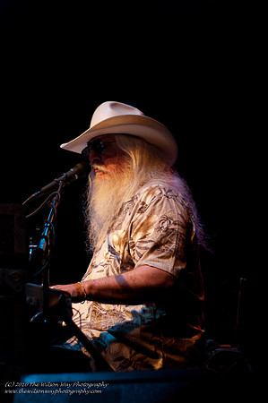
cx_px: 134
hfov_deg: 18.1
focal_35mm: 75
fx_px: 839
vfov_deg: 27.0
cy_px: 202
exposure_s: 1/90
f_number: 2.4
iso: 800
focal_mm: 50
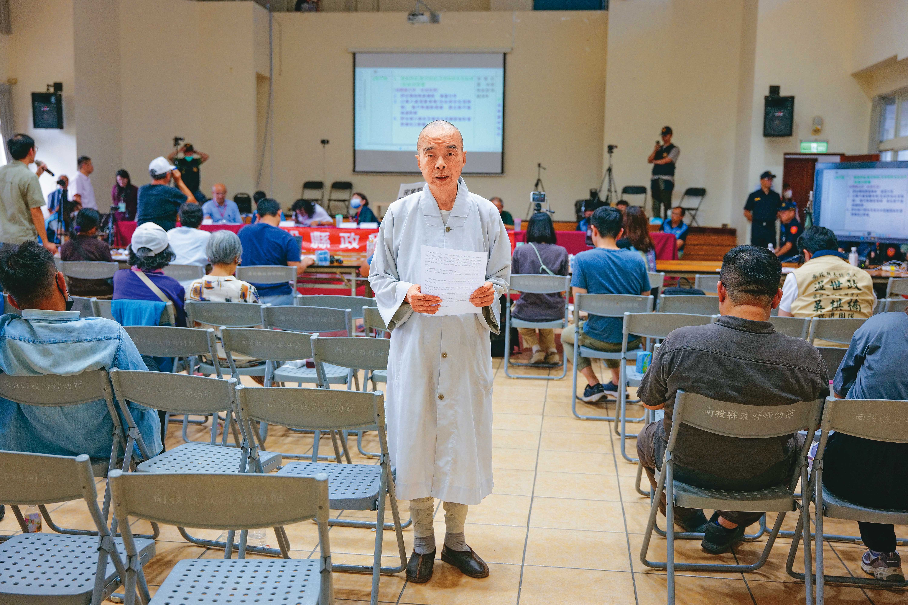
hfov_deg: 51.9
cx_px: 454
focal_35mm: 37
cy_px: 302
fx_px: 933
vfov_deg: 35.9
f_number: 3.2
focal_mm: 37
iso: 1600
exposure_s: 1/500
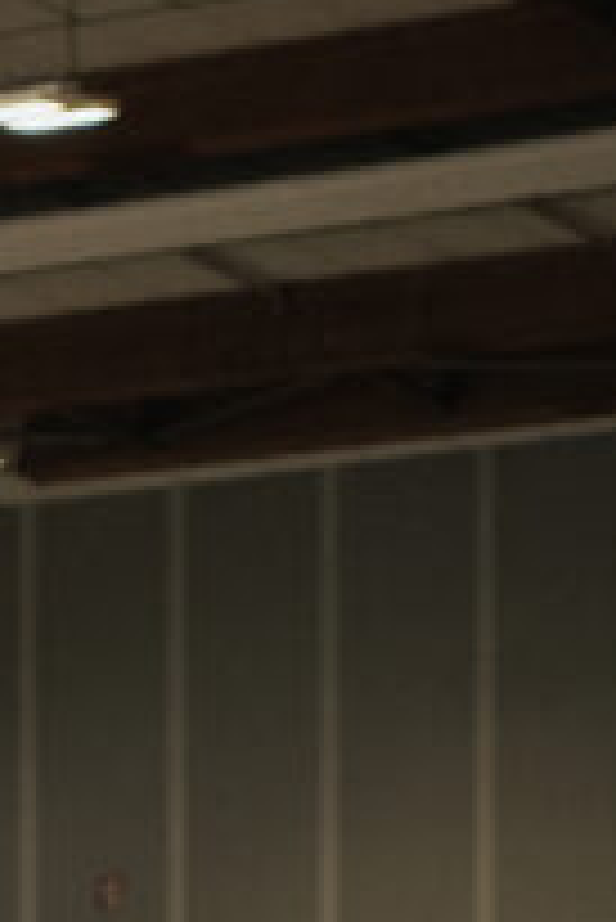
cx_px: -1212
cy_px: 2600
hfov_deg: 2.7
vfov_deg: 3.9
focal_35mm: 512
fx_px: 13118
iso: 500
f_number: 2.8
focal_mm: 75
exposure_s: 1/100
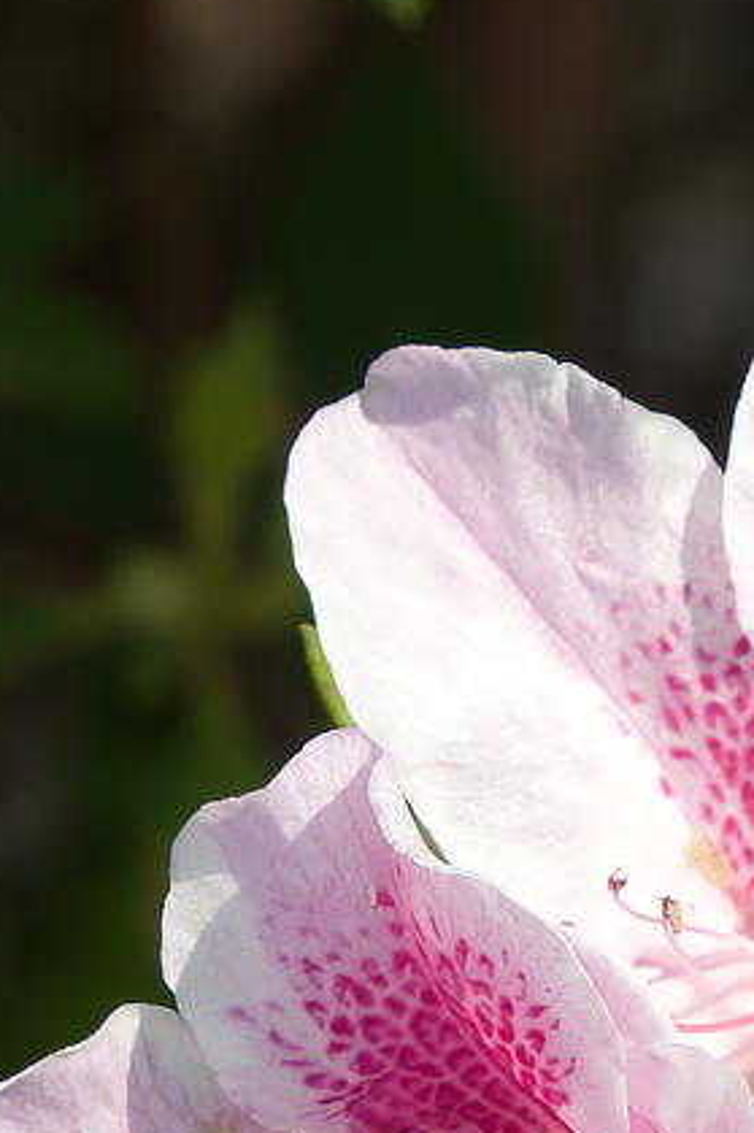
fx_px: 18455
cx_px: 730
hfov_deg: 2.3
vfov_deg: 3.5
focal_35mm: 587
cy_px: 1063
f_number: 14
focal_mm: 160
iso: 800
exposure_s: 1/250
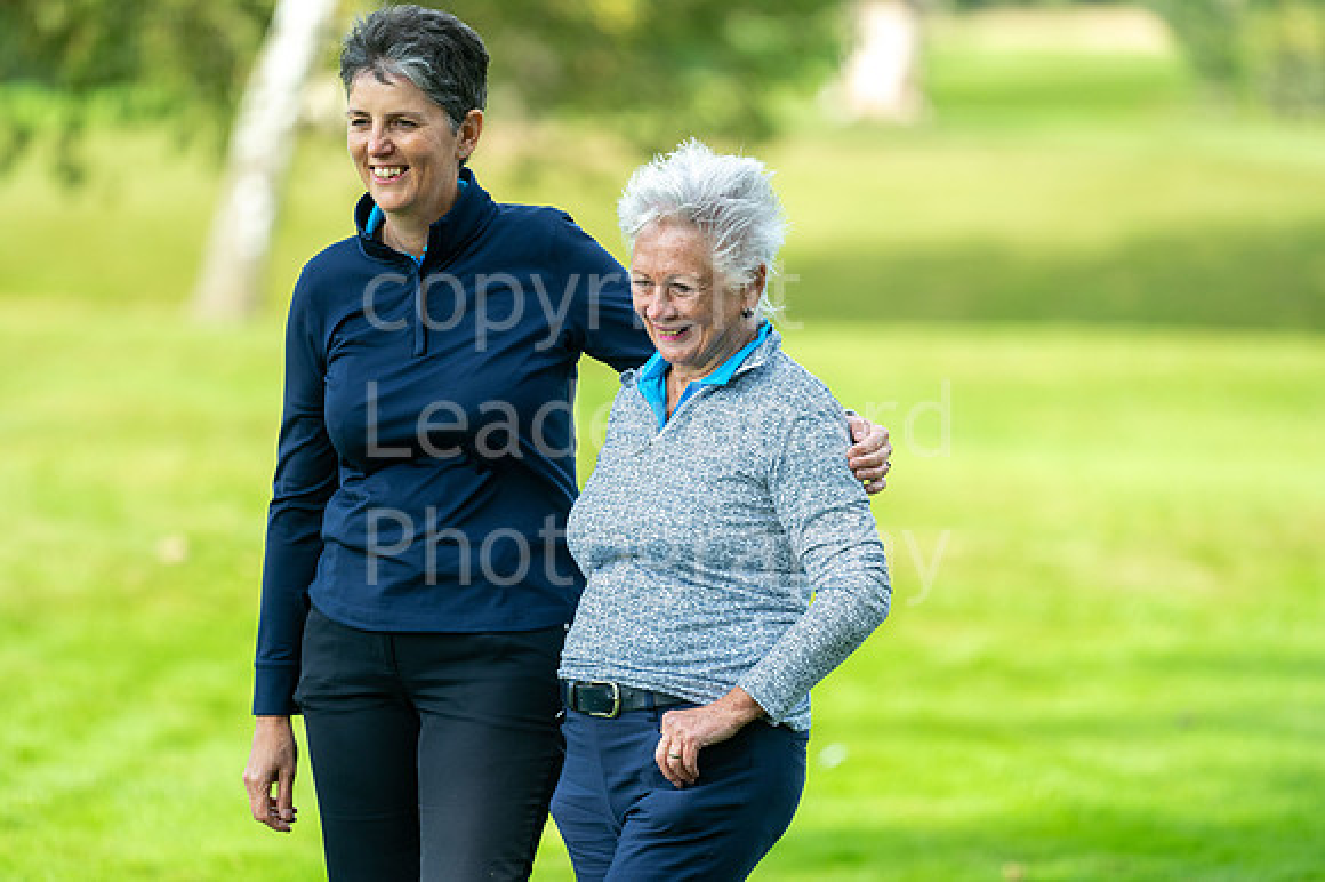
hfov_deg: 6.9
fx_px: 11037
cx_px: 662
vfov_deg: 4.6
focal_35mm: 300
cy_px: 441
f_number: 4
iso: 250
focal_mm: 300
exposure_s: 1/1000
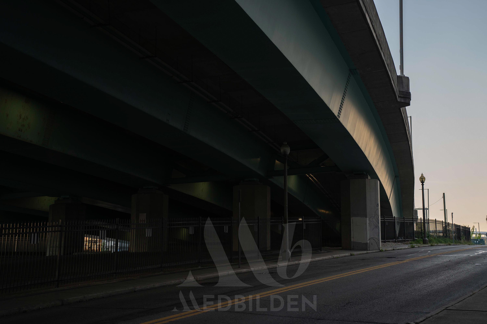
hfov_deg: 39.6
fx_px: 676
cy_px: 162
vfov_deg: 27.0
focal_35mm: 50
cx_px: 244
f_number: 2.8
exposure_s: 1/160
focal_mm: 50
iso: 100
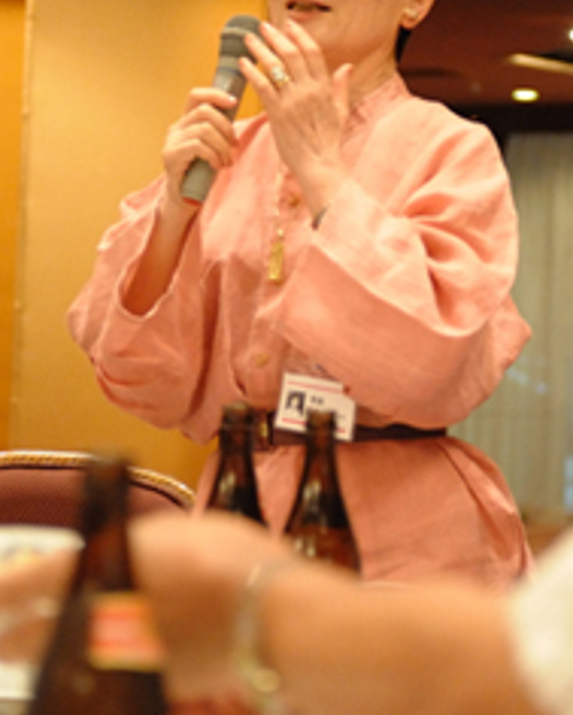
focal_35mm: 127
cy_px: 164
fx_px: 2690
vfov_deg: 15.1
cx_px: 355
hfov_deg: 12.1
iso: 5000
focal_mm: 50
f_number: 2.8
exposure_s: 1/125
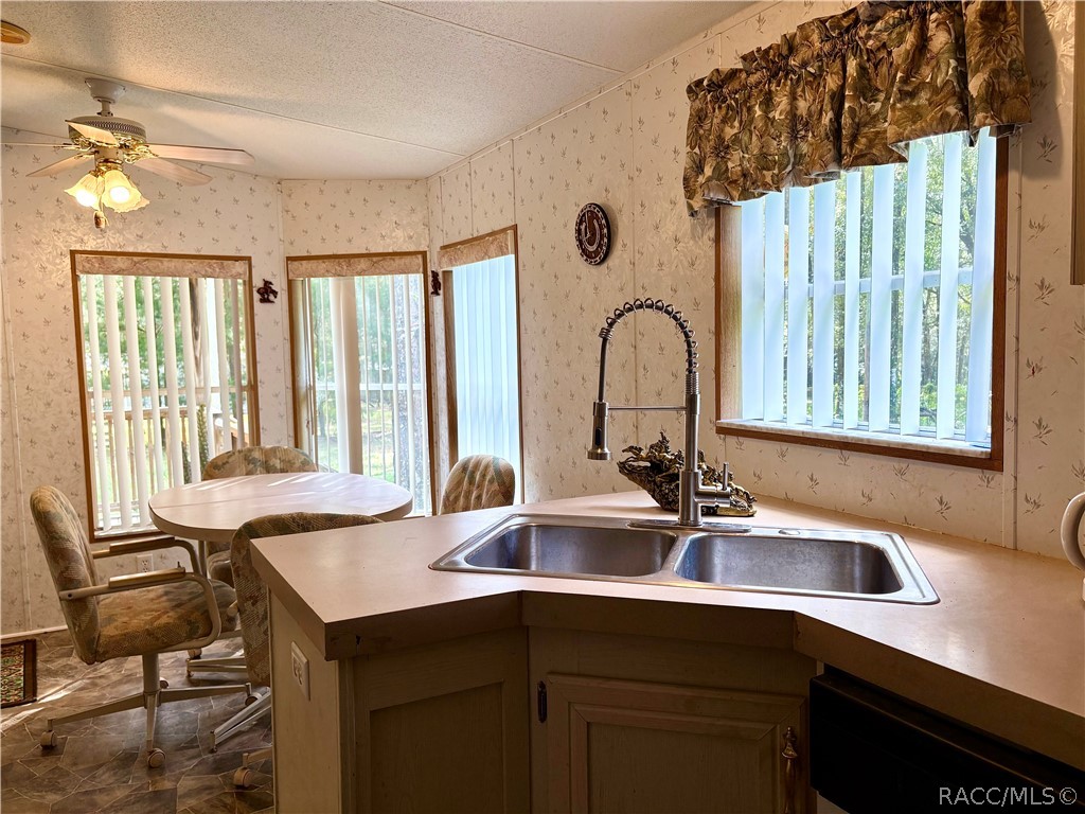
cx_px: 542
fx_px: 815
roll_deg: +2.2
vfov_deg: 53.1
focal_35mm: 26
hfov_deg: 67.3
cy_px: 407
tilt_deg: -4.2
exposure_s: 1/120
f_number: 1.6
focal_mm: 5.96
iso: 50
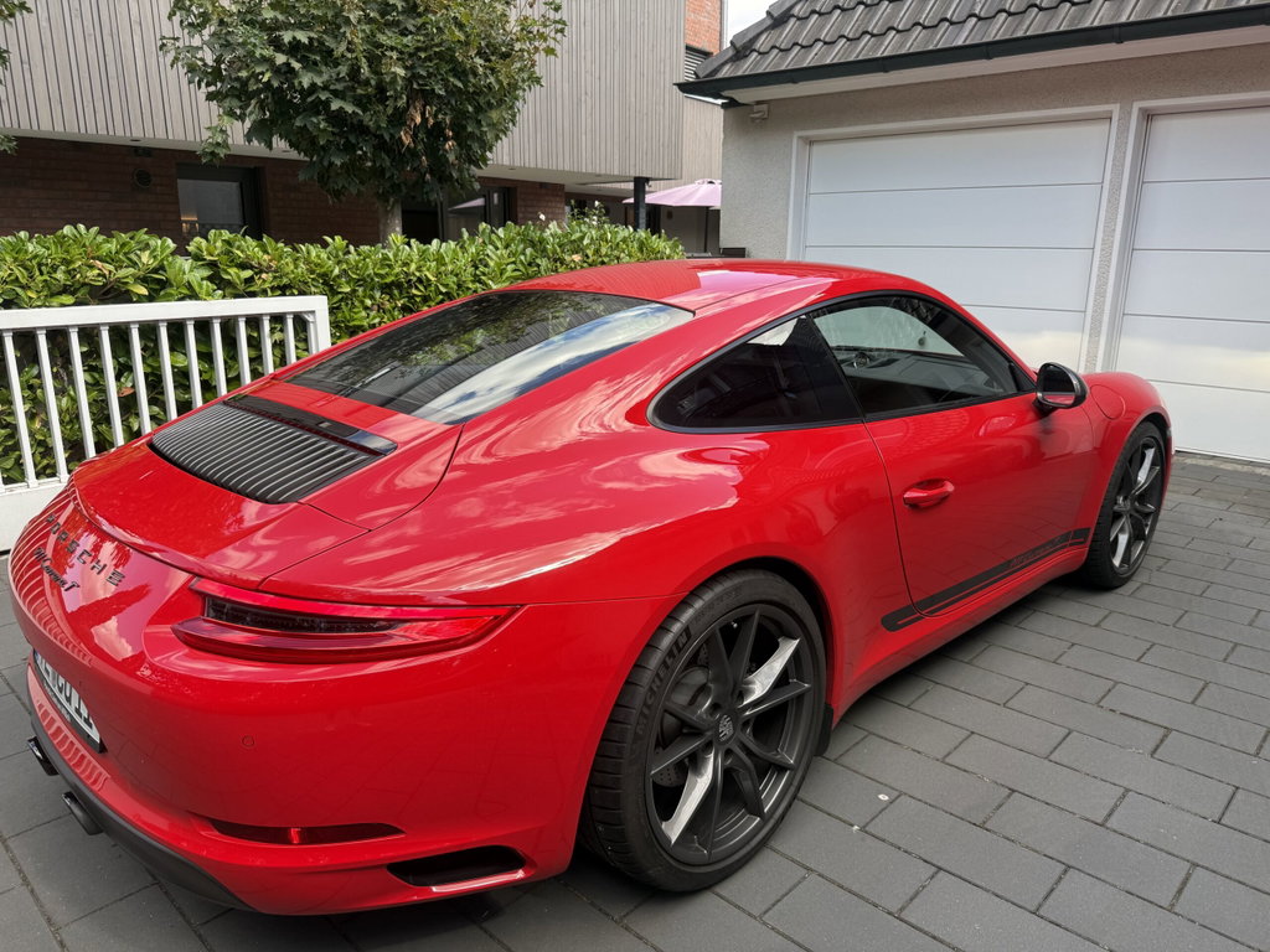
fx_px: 881
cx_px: 635
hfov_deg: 71.6
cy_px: 476
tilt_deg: -14.5
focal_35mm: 24
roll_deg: -0.8
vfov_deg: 56.8
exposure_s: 1/735
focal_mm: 6.76
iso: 80
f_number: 1.78
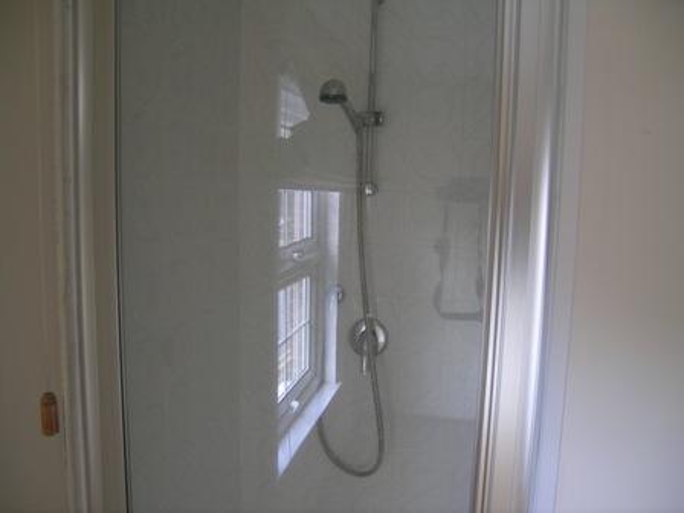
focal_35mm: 28
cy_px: 256
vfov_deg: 49.7
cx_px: 342
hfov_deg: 63.4
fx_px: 553
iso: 50
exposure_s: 1/13
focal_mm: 5.8
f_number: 2.8
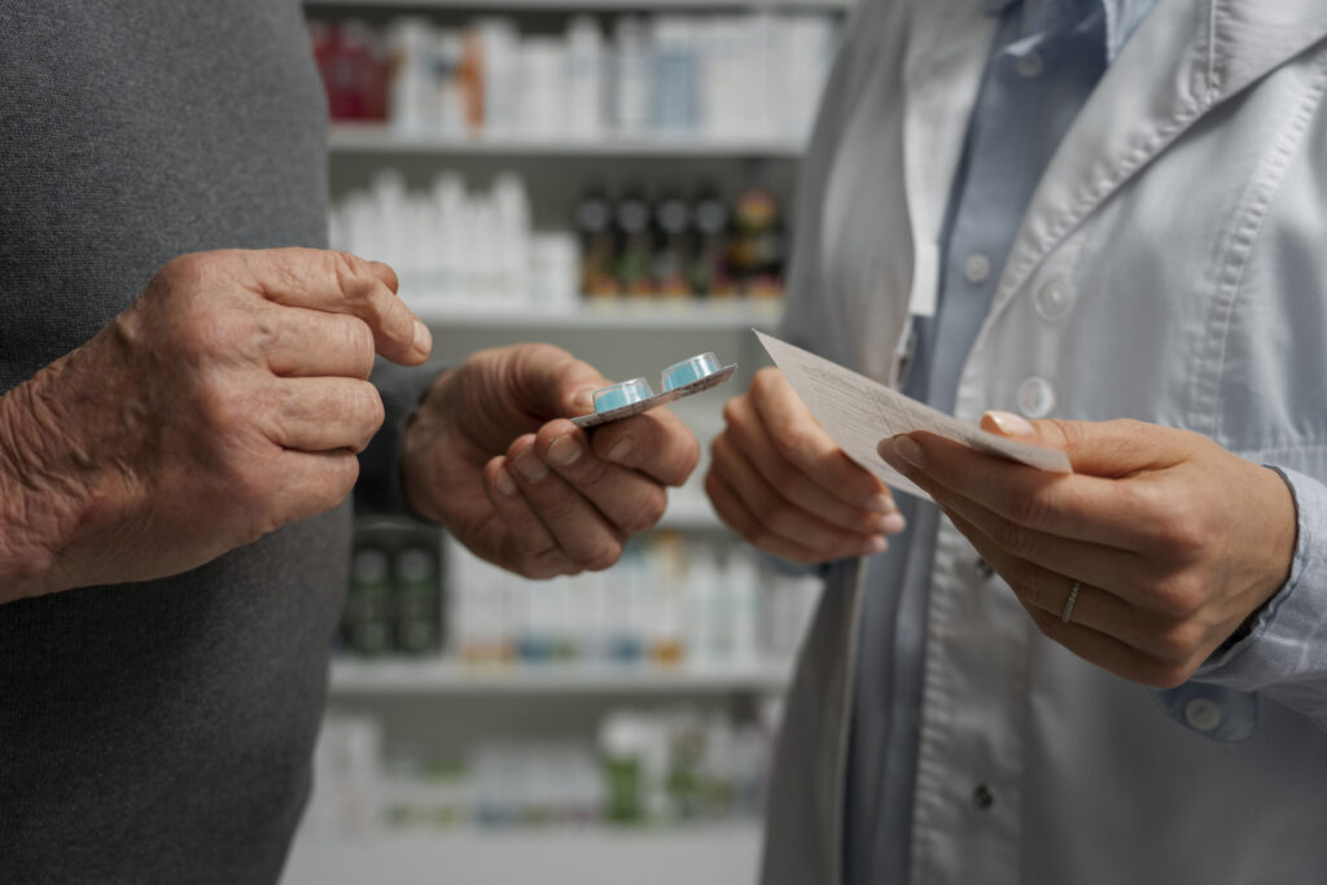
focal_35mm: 39
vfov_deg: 34.2
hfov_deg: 49.5
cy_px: 442
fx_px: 1438
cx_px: 664
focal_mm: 39
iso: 800
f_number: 2.8
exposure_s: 1/320
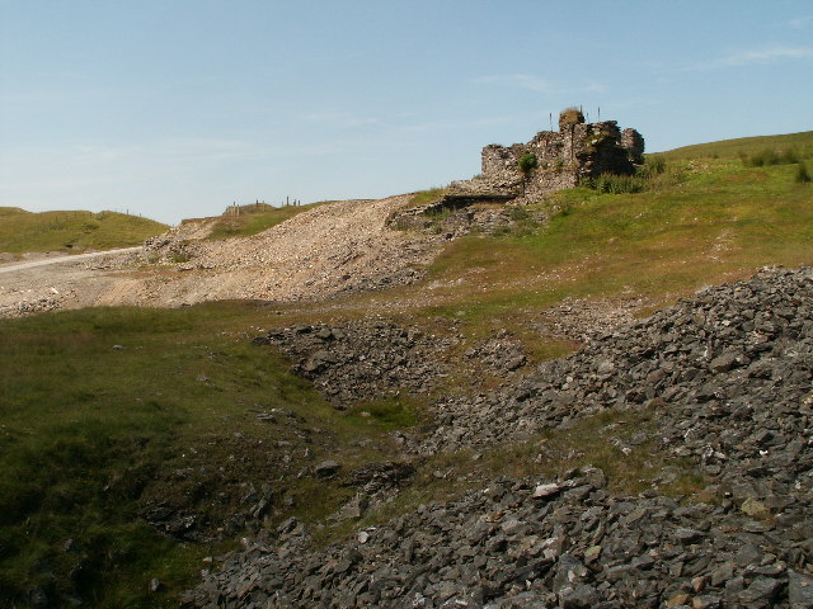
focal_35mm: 35
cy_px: 304
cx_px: 406
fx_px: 822
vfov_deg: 40.7
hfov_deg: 52.6
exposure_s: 1/160
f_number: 8
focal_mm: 5.86
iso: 50
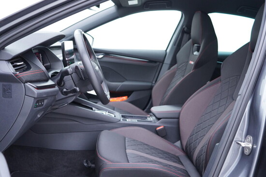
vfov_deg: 36.9
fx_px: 266
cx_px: 133
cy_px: 88
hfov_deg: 53.1
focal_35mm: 36
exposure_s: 1/40
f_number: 2.8
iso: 400
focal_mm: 24
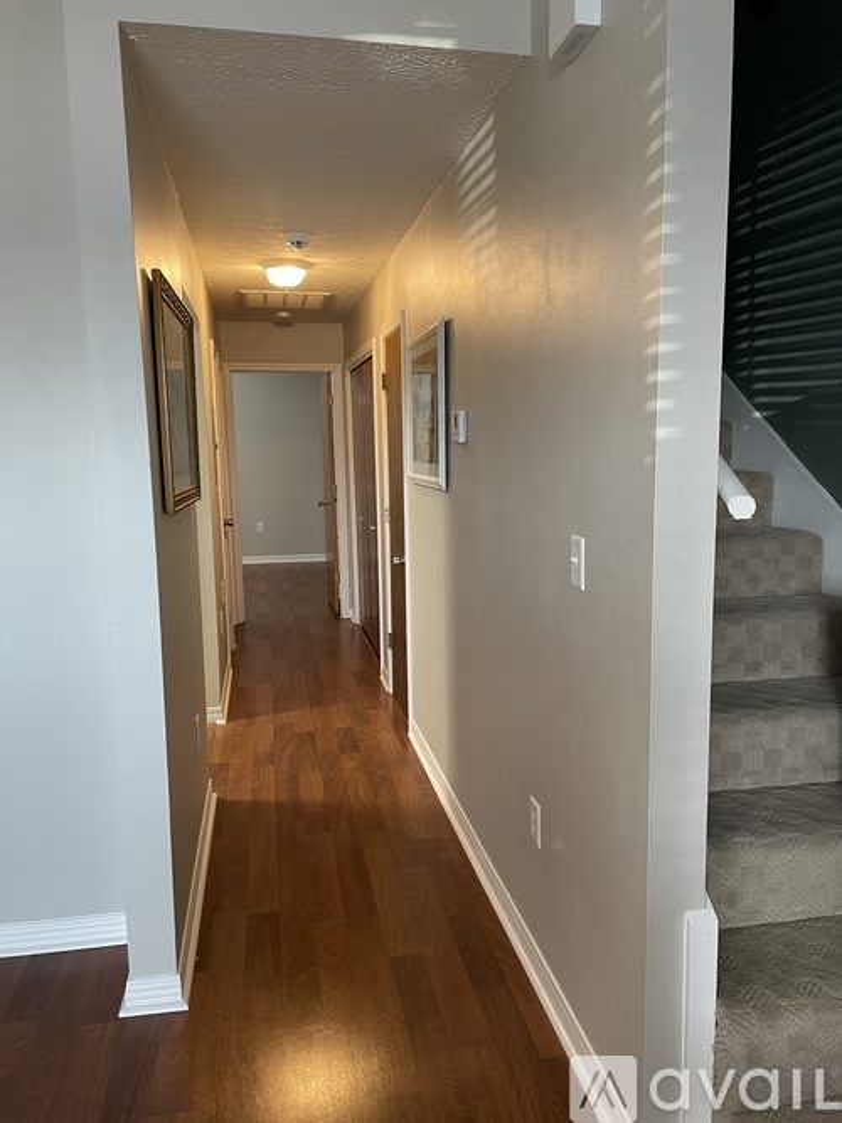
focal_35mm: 26
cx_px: 421
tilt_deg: -7.2
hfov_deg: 53.0
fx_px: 844
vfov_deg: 67.3
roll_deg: +0.4
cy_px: 562
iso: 160
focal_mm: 4.2
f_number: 1.6
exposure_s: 1/60
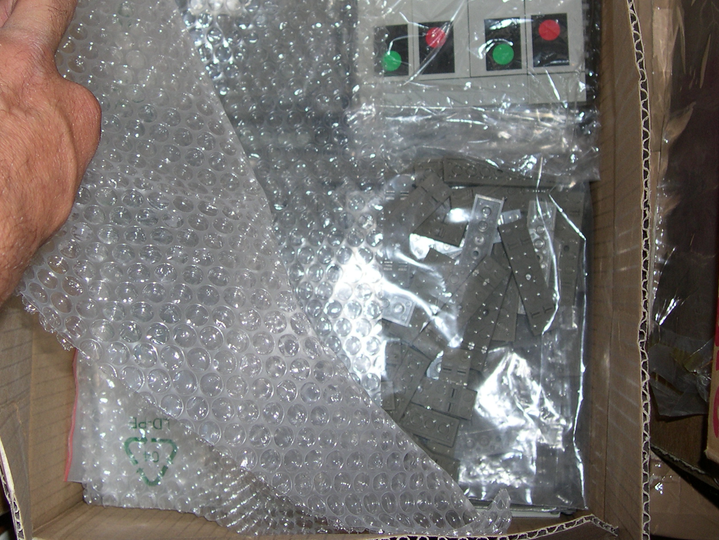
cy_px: 162
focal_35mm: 59
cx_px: 311
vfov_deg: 24.6
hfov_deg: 32.7
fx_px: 1226
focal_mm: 9
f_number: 2.9
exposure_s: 1/60
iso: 100
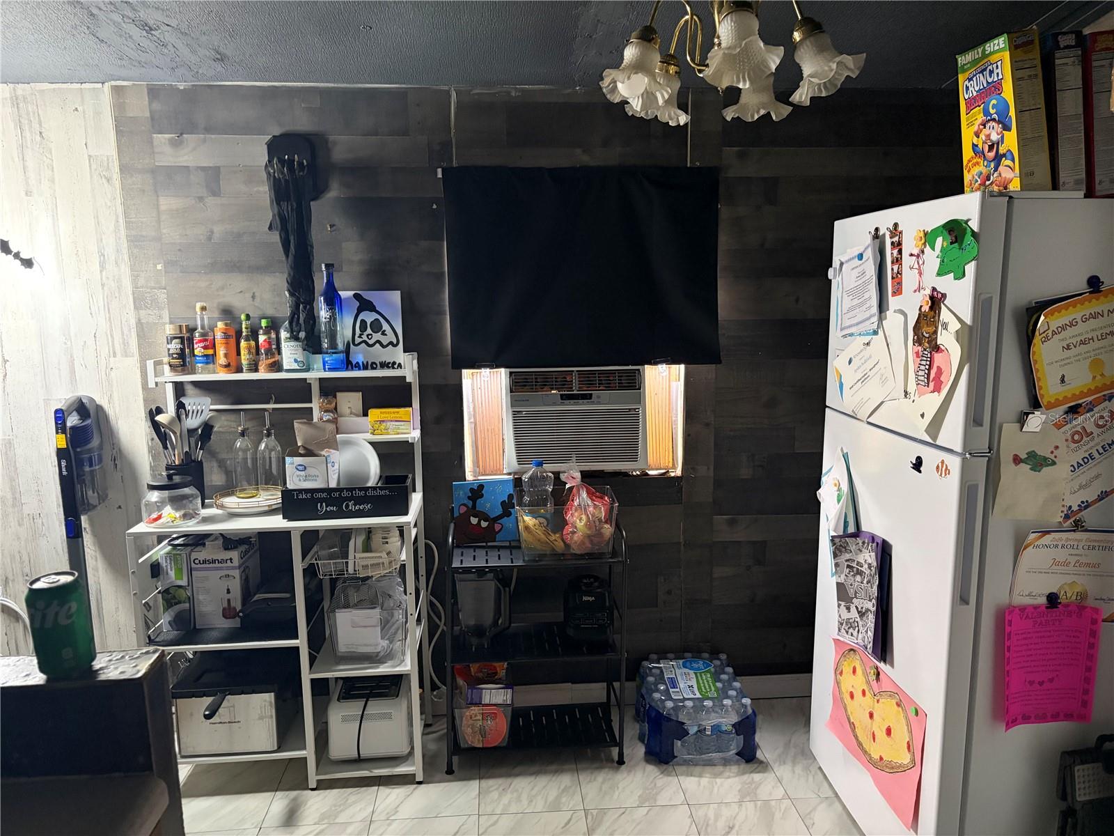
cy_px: 418
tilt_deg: -8.2
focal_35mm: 26
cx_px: 557
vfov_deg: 53.1
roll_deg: +1.1
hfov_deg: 67.3
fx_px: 837
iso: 500
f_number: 1.6
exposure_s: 1/30
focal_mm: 5.96
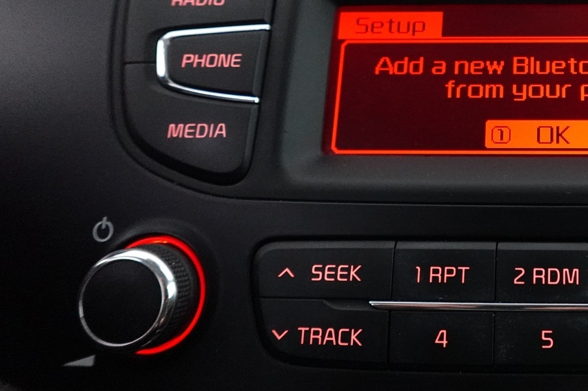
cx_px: 554
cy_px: 74
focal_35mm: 38
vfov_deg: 33.9
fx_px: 620
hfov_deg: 44.9
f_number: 2
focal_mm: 7.6
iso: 2500
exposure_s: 1/80
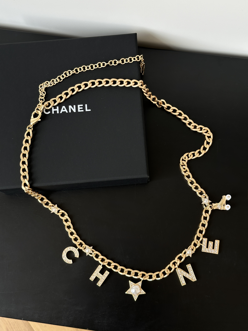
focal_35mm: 48
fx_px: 459
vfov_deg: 39.7
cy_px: 166
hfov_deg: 30.3
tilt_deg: -79.6
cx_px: 124
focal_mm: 6.86
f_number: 1.78
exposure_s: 1/159
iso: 64
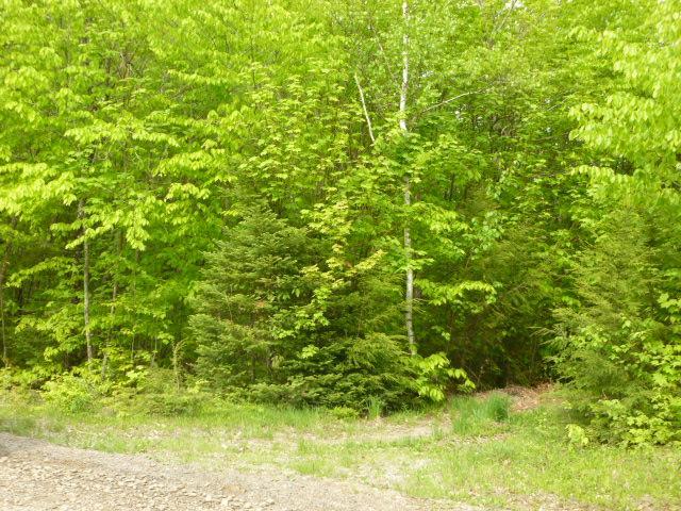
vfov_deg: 32.9
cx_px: 340
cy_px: 256
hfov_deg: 42.9
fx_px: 866
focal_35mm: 44
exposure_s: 1/125
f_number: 3.8
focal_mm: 7.9
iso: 100
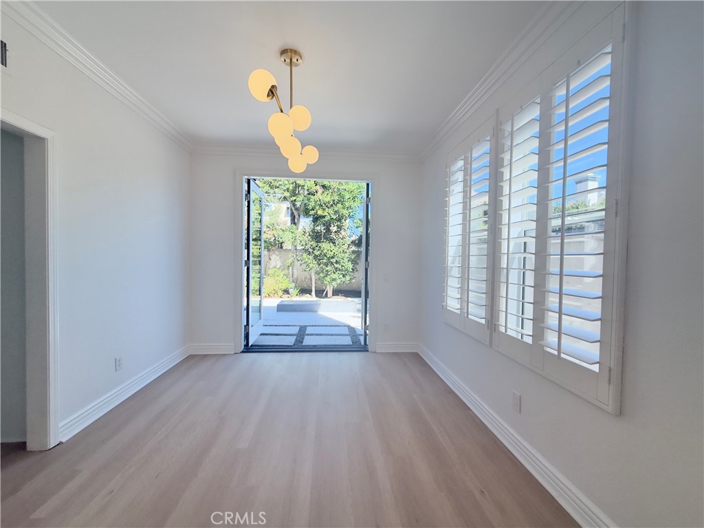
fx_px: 285
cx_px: 352
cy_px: 264
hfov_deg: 102.1
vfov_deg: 85.7
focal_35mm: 14
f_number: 2.2
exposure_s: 1/218
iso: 64
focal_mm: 2.22
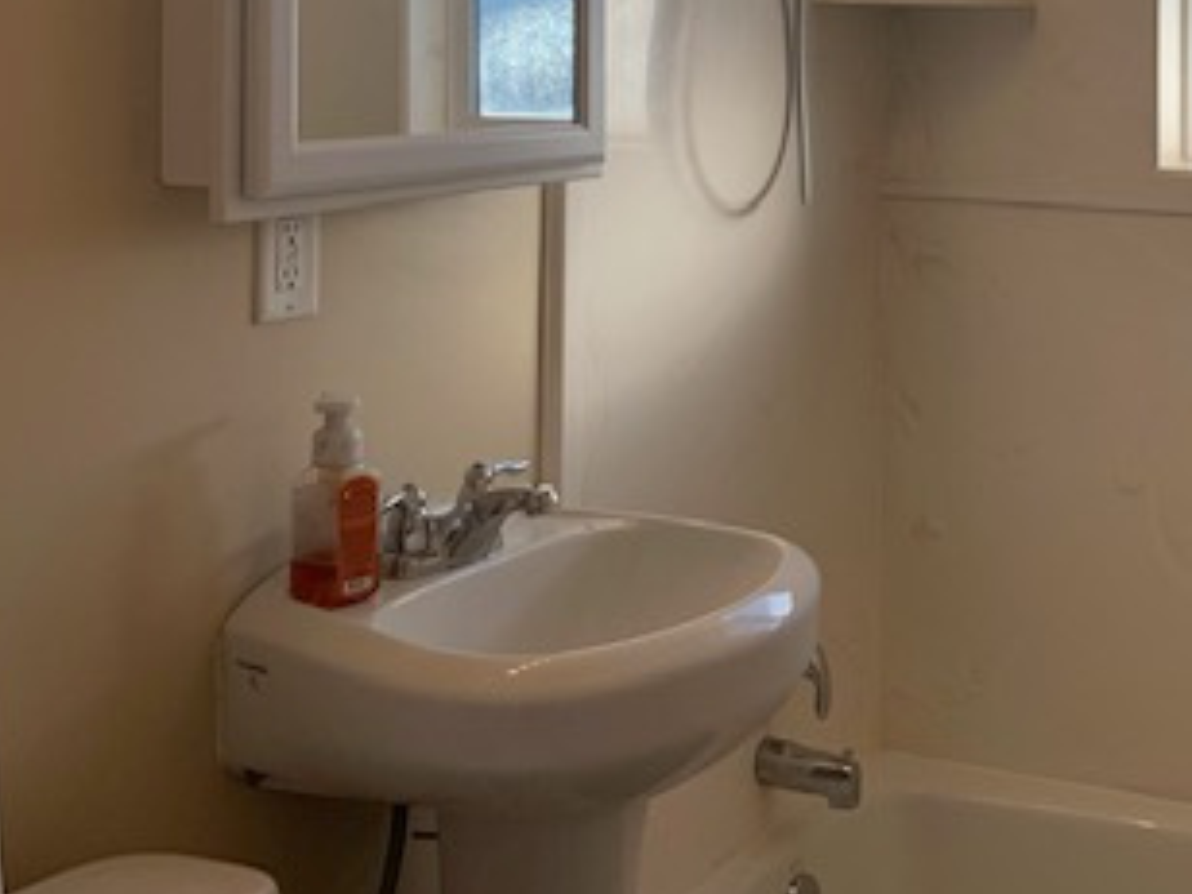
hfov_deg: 34.8
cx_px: 890
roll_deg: +0.2
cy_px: 50
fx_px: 1859
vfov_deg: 26.0
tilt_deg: +0.6
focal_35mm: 54
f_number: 1.8
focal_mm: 4.25
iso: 25
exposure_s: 1/171
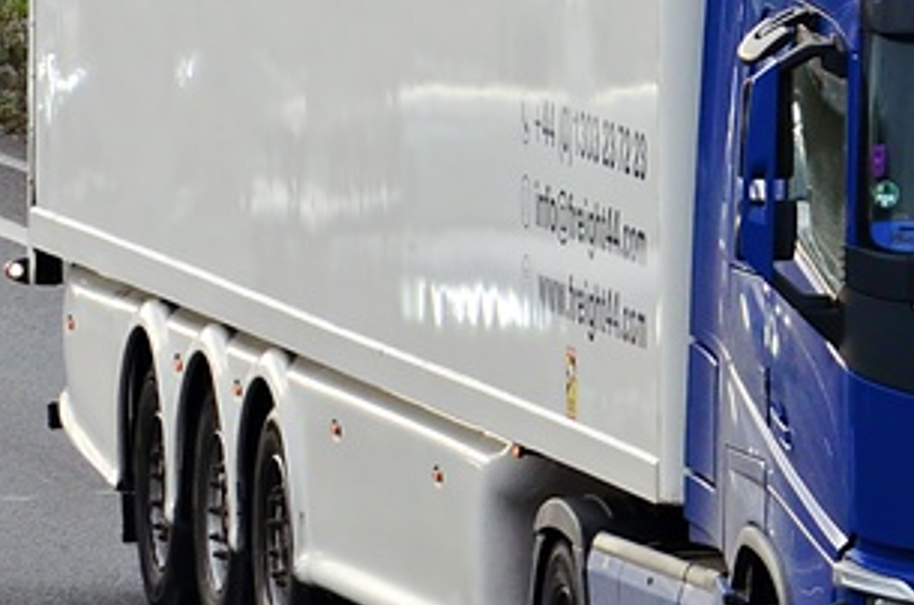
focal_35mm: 866
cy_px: 219
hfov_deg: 2.4
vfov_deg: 1.6
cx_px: 1010
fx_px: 21941
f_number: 9
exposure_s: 1/500
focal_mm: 220
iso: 1250
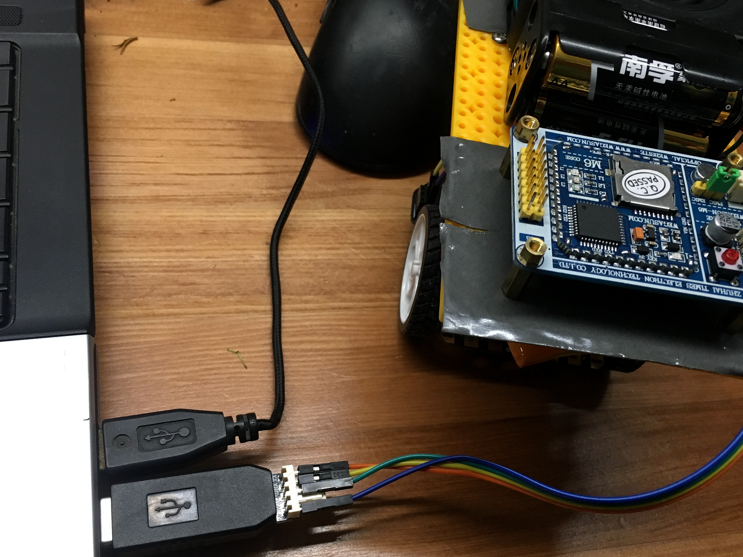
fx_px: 730
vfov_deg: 41.8
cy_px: 297
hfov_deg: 53.9
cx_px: 403
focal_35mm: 34
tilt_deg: -55.4
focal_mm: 4.15
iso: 200
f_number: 2.2
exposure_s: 1/33
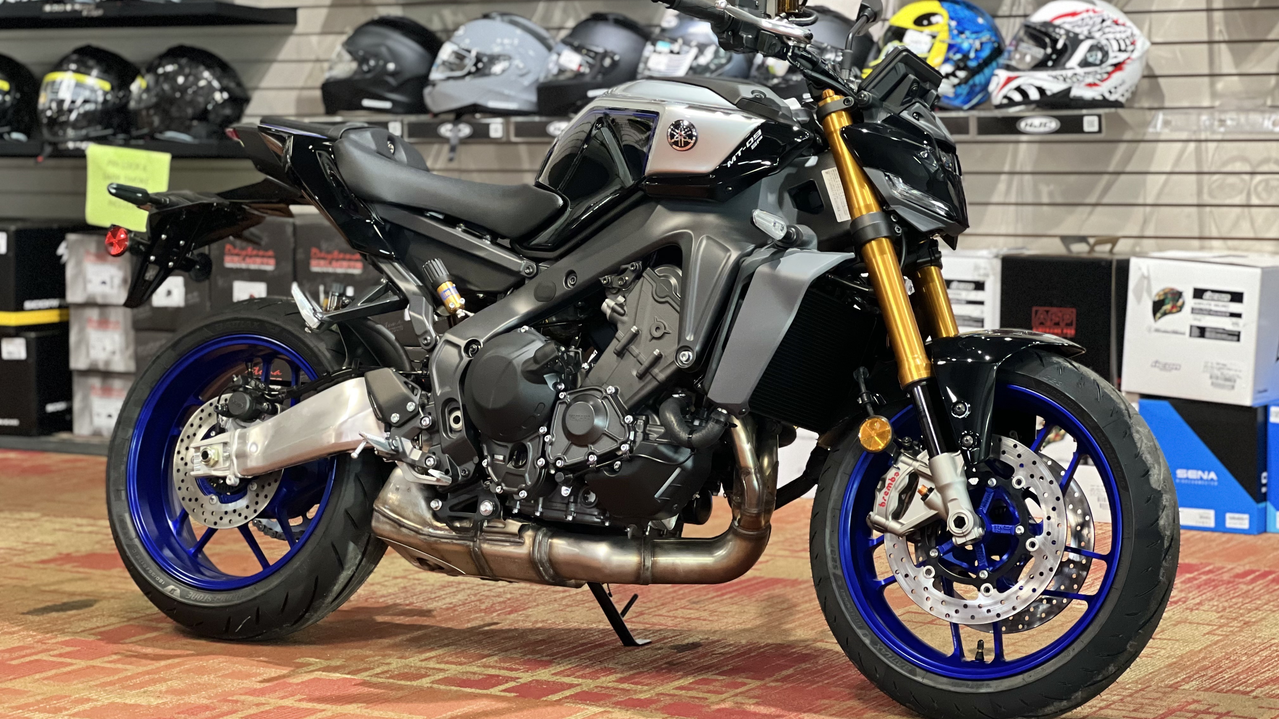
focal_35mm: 84
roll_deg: +0.2
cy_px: 298
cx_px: 640
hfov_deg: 25.3
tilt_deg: -3.6
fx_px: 2849
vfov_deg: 14.4
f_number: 2.8
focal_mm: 9
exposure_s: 1/17
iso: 400
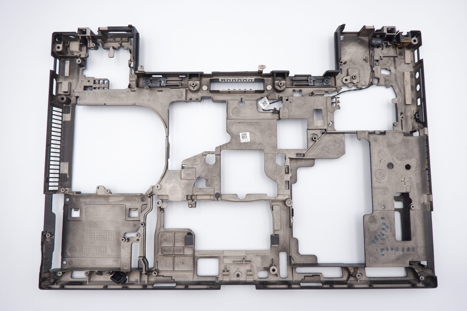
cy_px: 156
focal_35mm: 23
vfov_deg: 55.1
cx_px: 234
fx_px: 298
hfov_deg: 76.1
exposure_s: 1/220
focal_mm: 15.6
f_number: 5.6
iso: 800
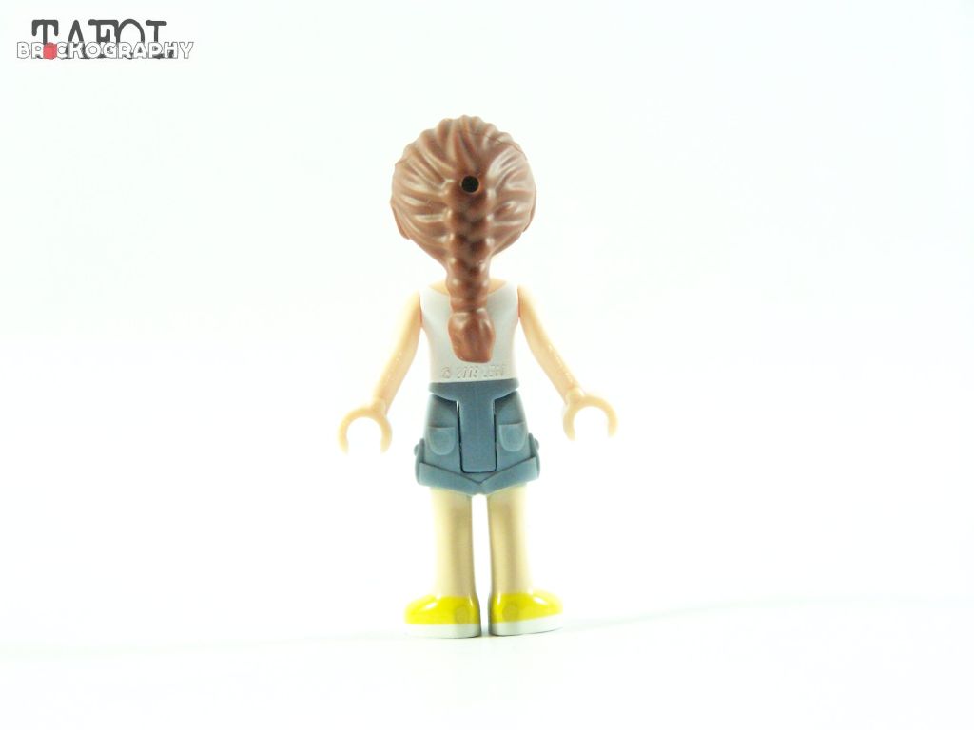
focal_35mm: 128
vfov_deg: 11.6
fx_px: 3602
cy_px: 365
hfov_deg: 15.4
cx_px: 487
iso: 400
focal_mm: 21.2
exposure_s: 1/60
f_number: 3.6
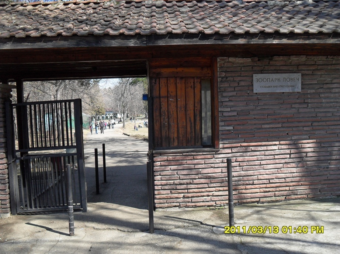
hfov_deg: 52.6
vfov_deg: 40.7
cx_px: 170
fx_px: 344
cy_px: 127
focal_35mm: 35
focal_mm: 6.2
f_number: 2.8
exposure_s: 1/500
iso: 100
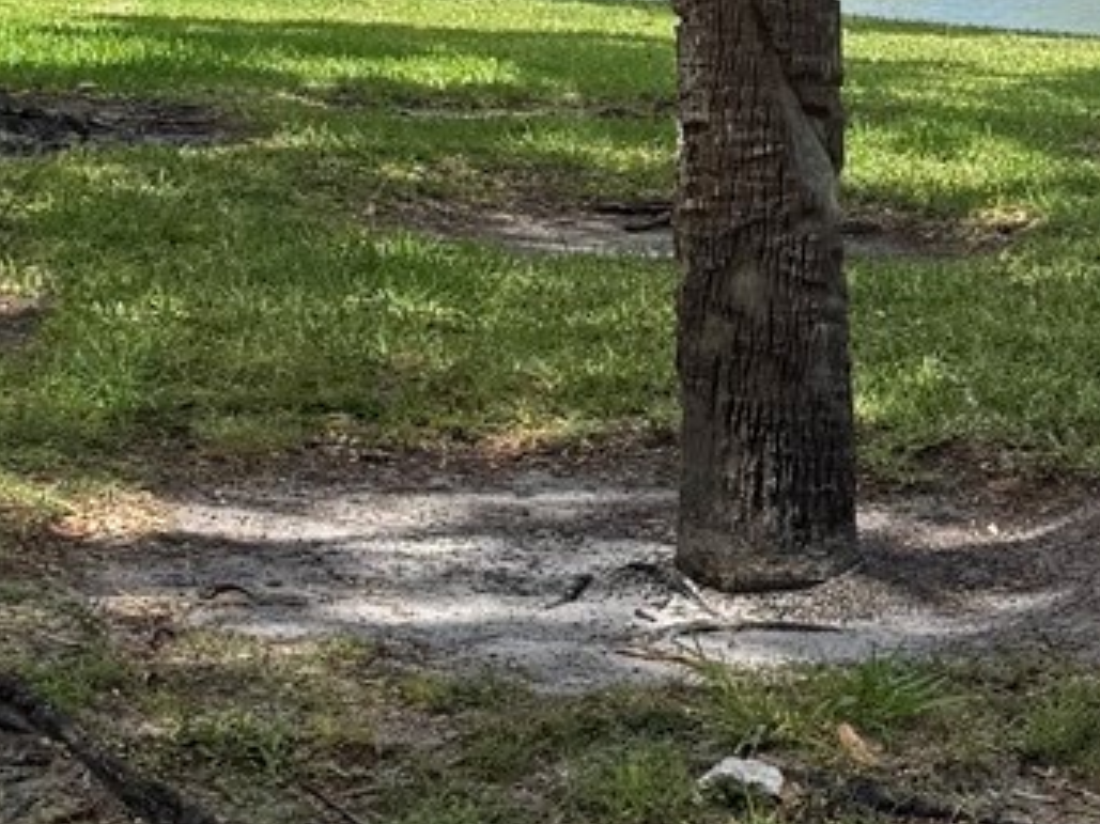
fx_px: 3558
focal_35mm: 112
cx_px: 866
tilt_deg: -1.8
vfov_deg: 12.9
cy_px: -106
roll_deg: -2.0
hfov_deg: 17.4
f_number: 1.78
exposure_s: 1/3413
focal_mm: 6.76
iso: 80
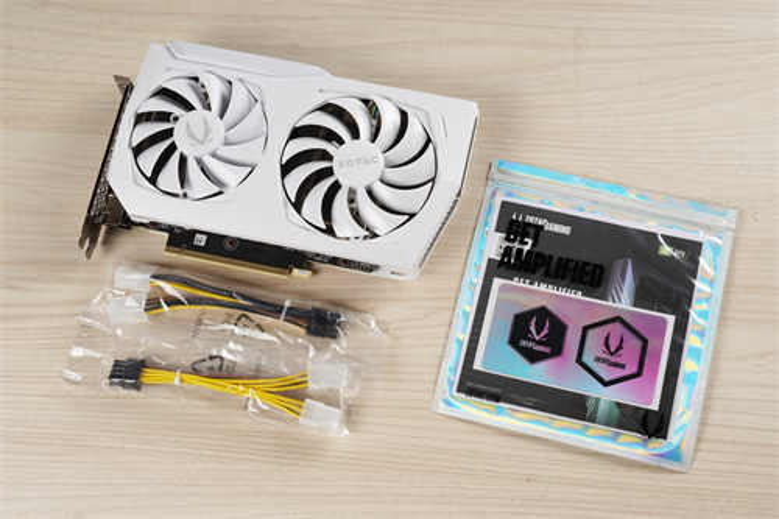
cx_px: 390
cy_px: 260
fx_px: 1265
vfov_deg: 23.2
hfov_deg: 34.2
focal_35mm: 58
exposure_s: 1/160
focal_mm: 39
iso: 100
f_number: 11
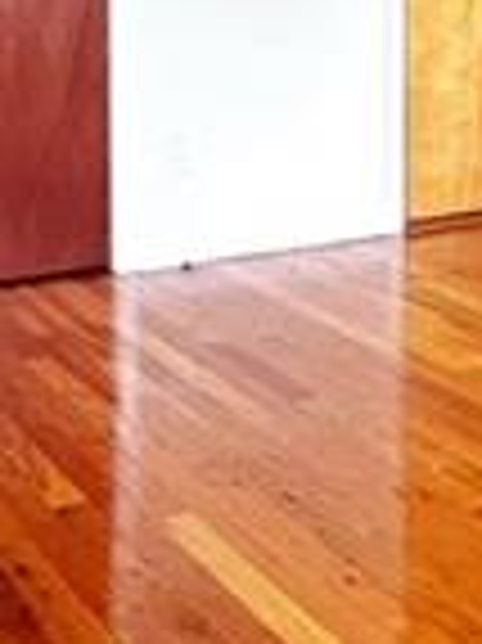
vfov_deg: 26.5
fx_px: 1302
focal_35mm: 70
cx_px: 577
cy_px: 18
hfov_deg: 19.7
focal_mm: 1.57
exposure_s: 1/99
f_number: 1.8
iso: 250
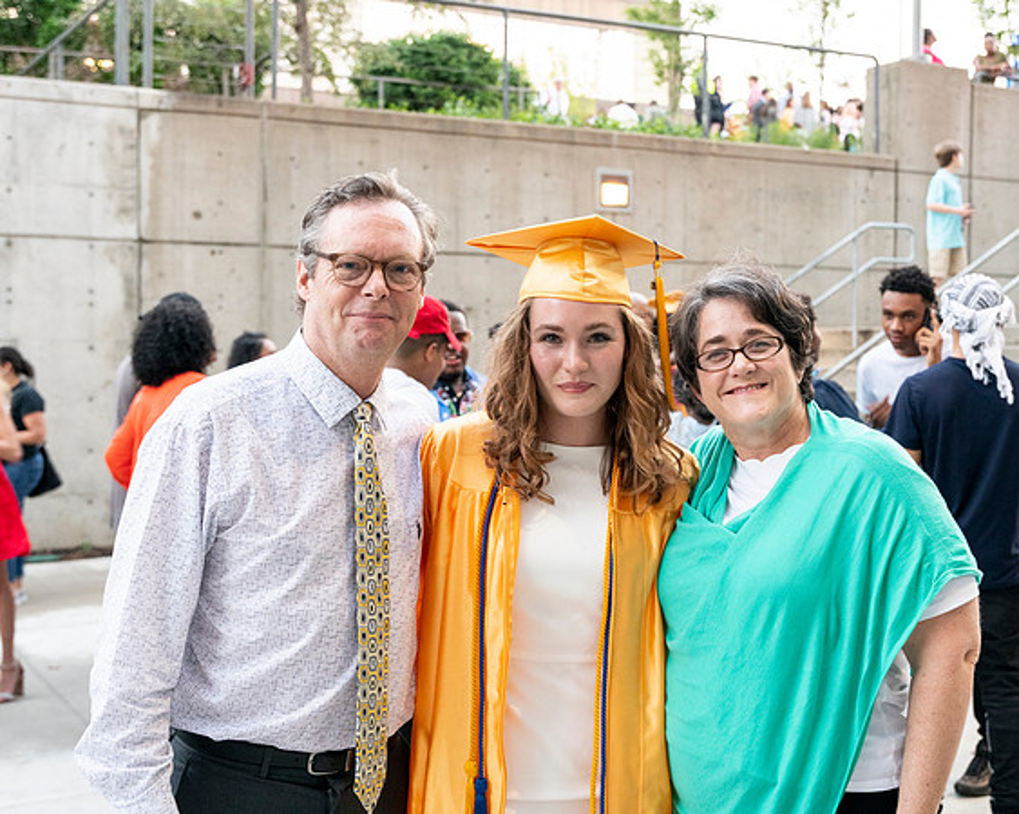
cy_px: 375
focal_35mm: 49
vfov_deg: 30.8
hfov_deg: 38.0
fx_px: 1475
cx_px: 596
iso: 2000
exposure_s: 1/50
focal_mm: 40
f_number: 4
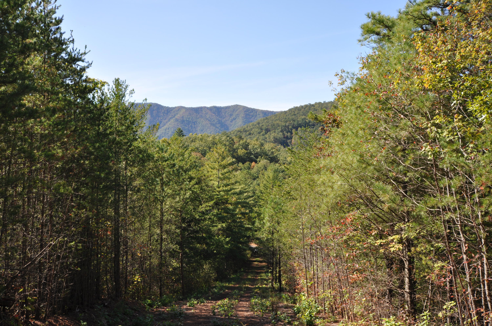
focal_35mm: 36
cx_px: 246
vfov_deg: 36.8
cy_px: 163
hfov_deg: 53.2
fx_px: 491
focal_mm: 24
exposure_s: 1/200
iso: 200
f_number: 8
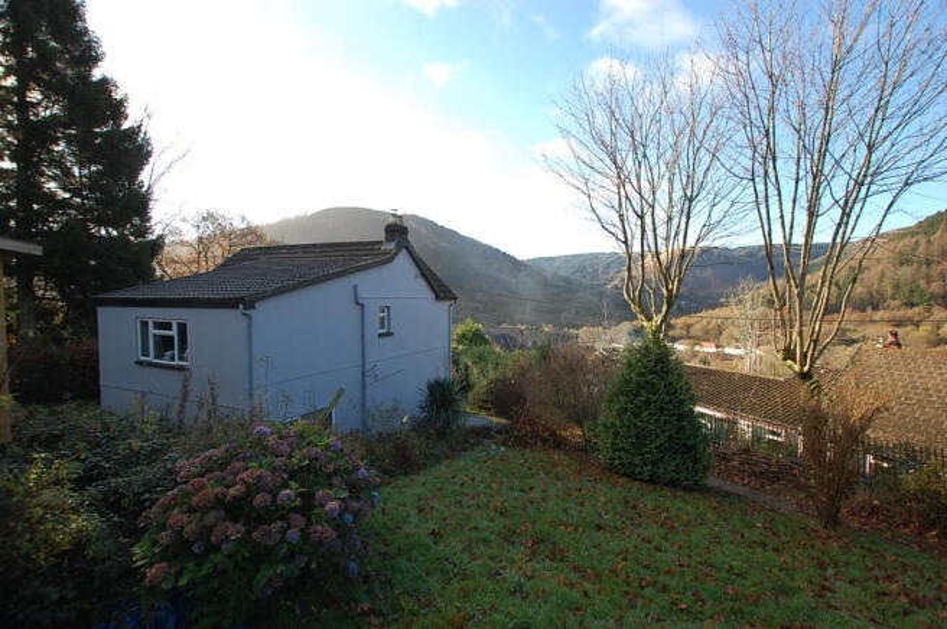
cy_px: 314
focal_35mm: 15
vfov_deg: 77.2
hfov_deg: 100.4
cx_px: 474
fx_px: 394
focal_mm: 10
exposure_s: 1/160
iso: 200
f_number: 6.3
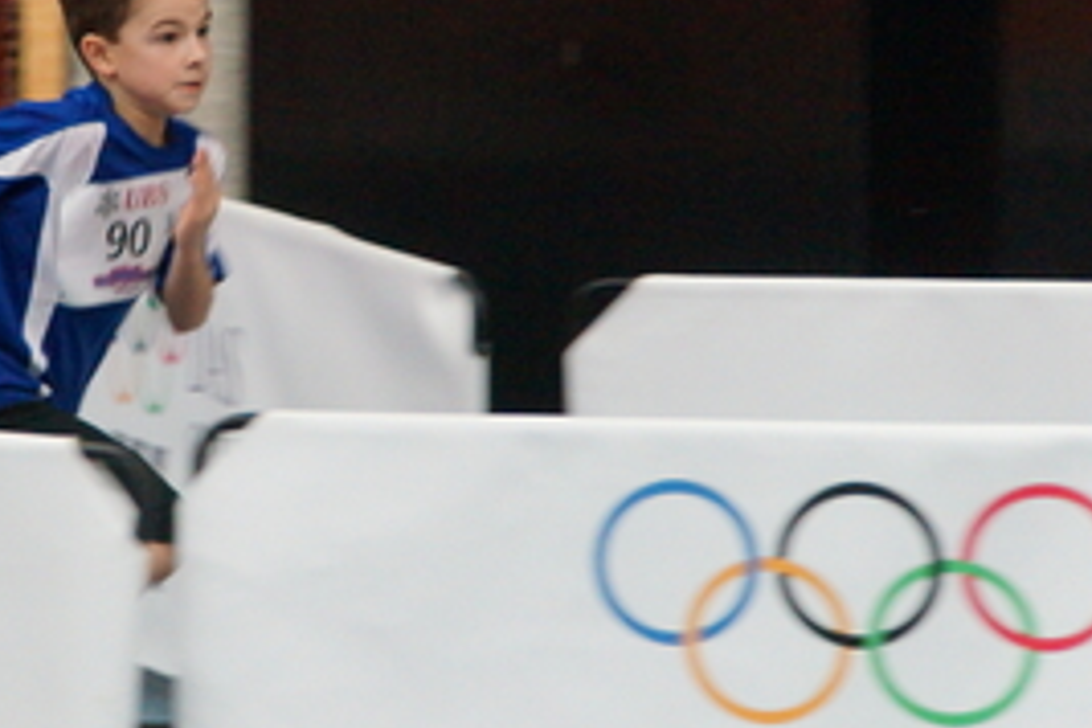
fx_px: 9190
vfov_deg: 4.5
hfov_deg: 6.8
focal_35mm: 303
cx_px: 237
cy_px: 198
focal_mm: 100
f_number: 5.6
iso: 3200
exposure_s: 1/125
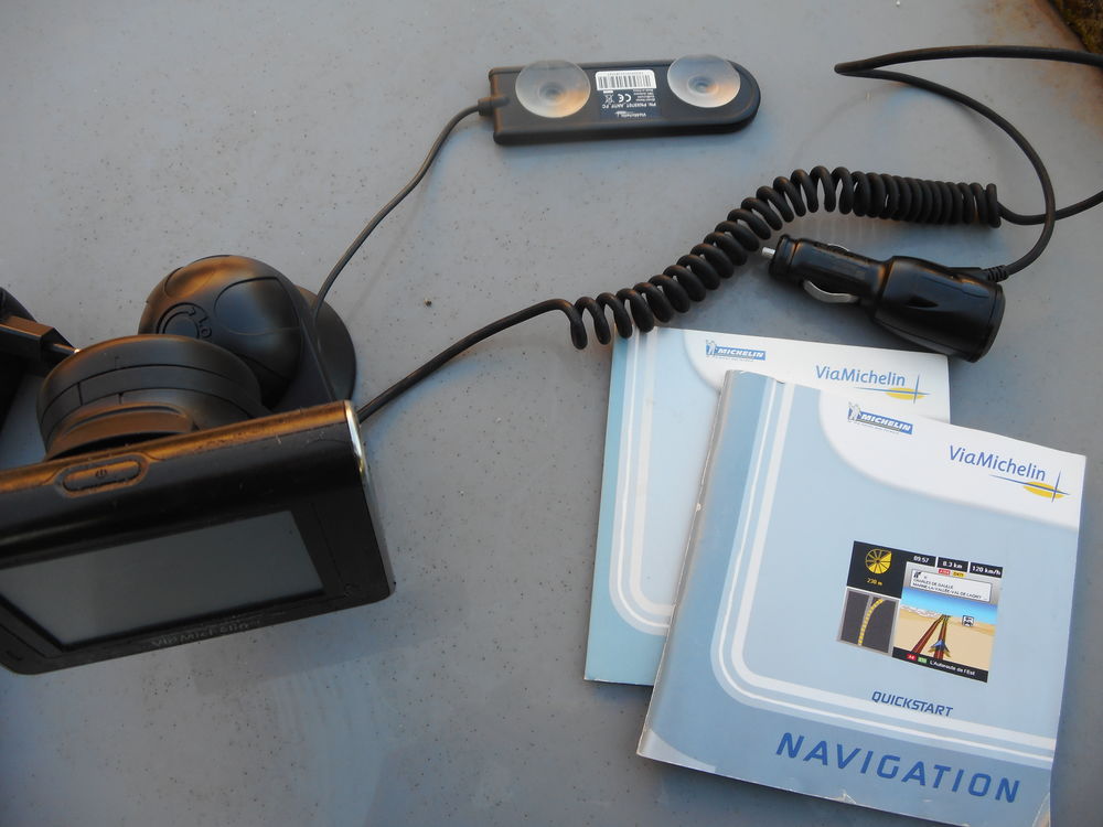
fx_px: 1243
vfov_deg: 36.8
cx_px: 552
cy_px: 414
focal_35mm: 39
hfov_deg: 47.9
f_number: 4.5
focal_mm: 6.9
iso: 80
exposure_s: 1/60
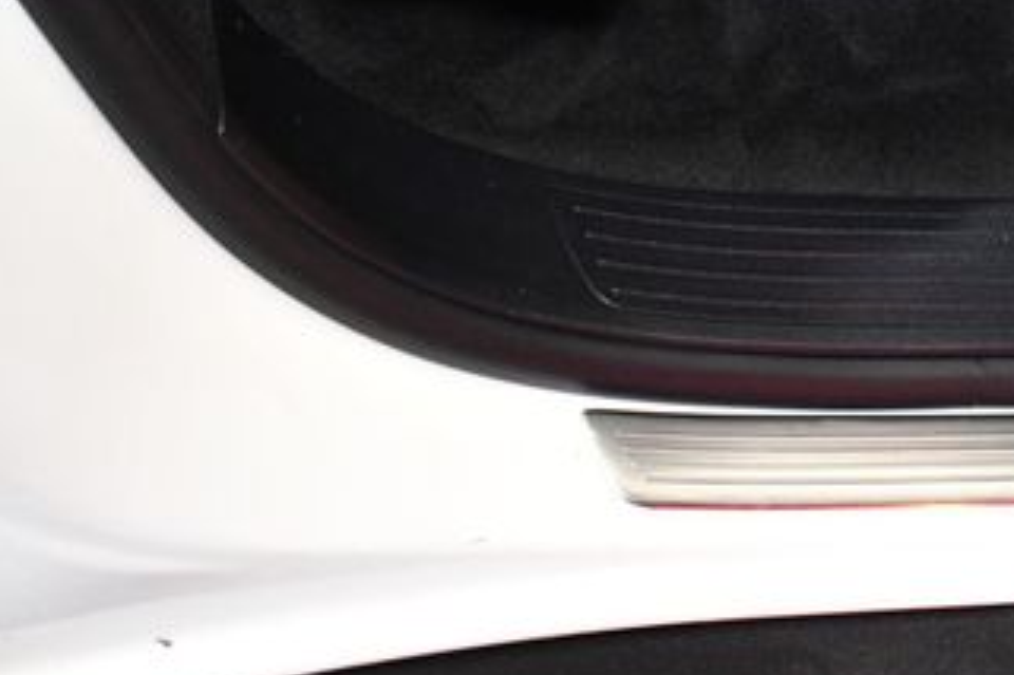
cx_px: 960
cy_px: 228
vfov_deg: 17.0
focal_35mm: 80
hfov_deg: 24.5
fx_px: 2252
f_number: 4
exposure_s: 1/60
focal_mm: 27
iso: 4500
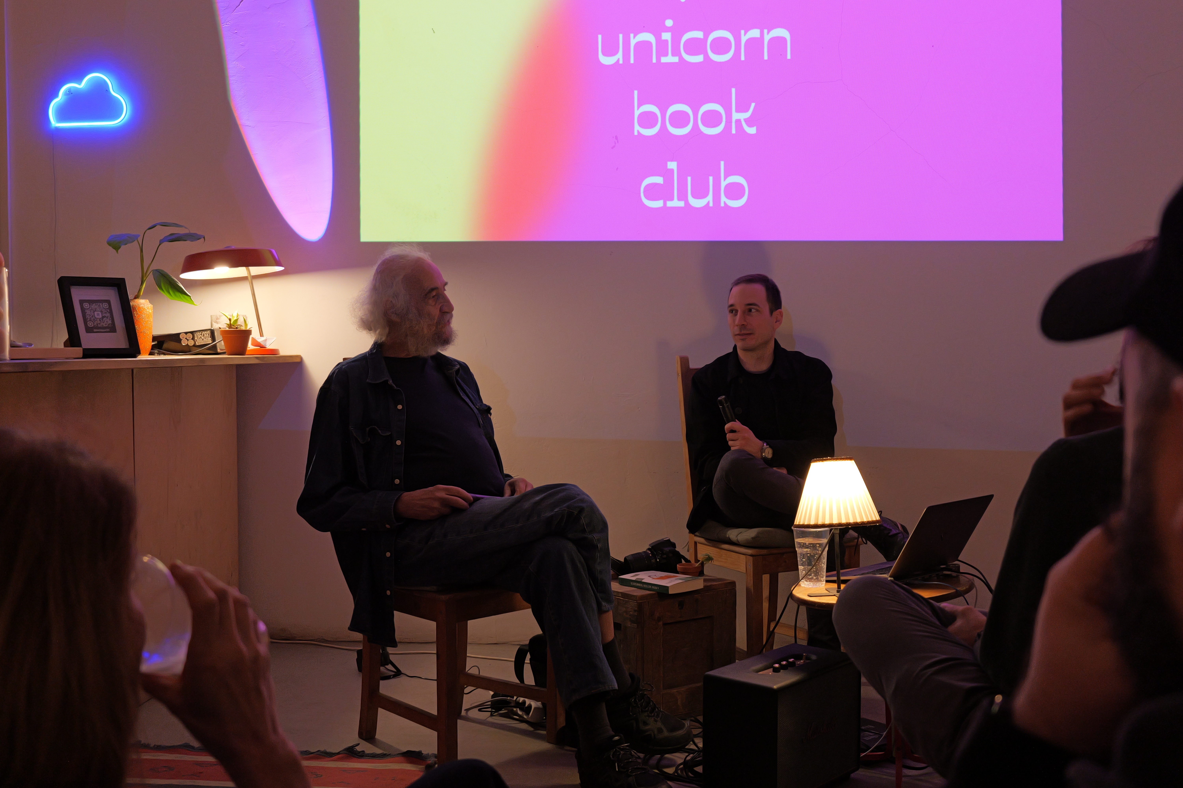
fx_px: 1314
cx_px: 592
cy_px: 394
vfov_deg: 33.4
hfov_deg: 48.5
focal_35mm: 40
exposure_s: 1/50
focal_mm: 40
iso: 2000
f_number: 6.3
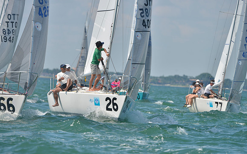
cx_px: 124
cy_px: 80
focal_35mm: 307
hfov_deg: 6.8
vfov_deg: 4.3
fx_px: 2066
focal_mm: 300
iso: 200
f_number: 7.1
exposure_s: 1/1000
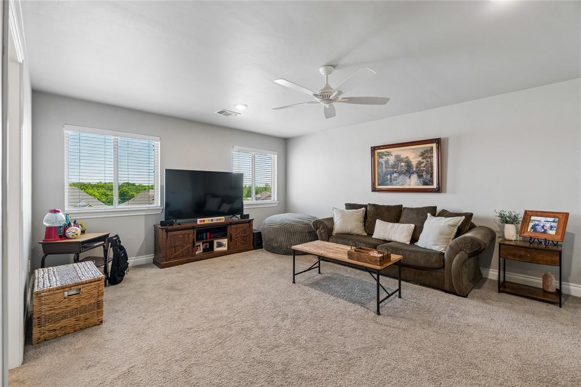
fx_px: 242
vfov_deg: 77.3
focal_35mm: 15
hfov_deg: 100.4
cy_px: 194
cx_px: 290
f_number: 6.3
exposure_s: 1/30
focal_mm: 10
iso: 200
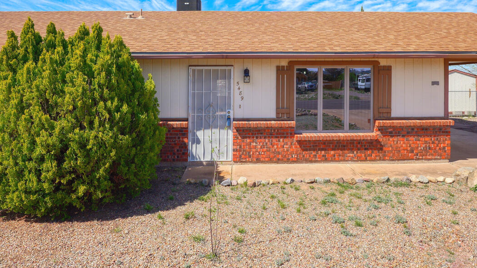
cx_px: 246
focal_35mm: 21
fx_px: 266
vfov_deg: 52.6
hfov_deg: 83.8
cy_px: 90
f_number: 8
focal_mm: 14
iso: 250
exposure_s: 1/500
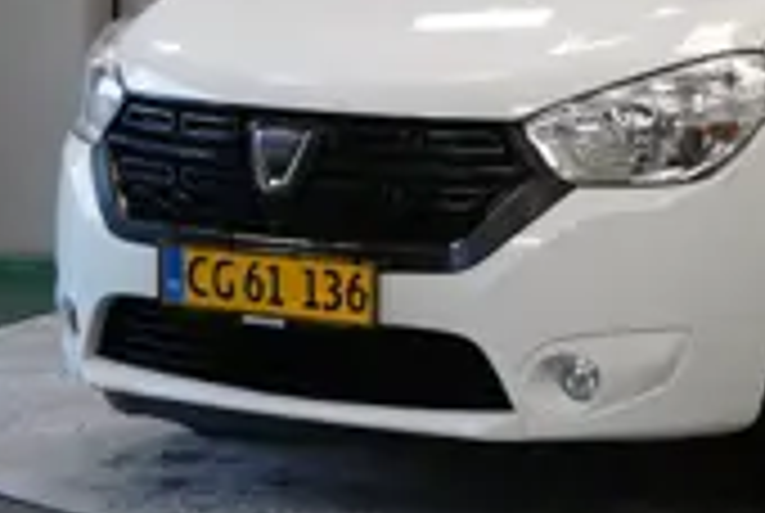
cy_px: -32
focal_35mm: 155
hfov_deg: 12.9
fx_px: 3299
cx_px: 882
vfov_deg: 8.8
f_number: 5
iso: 1600
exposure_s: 1/160
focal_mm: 55
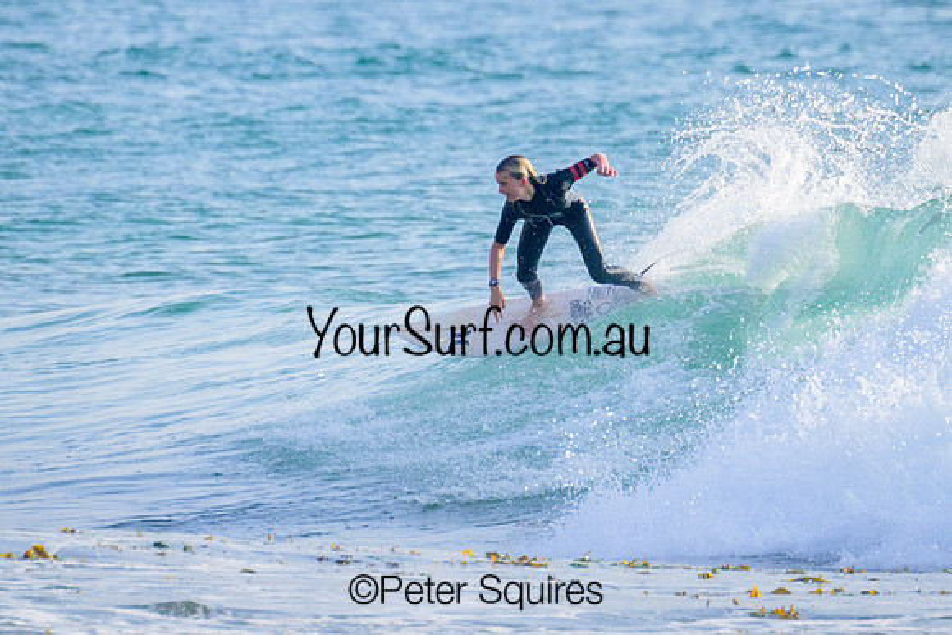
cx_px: 459
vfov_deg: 1.3
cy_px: 257
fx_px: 28982
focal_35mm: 1096
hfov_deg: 1.9
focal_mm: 800
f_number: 13
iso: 1400
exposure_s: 1/2000
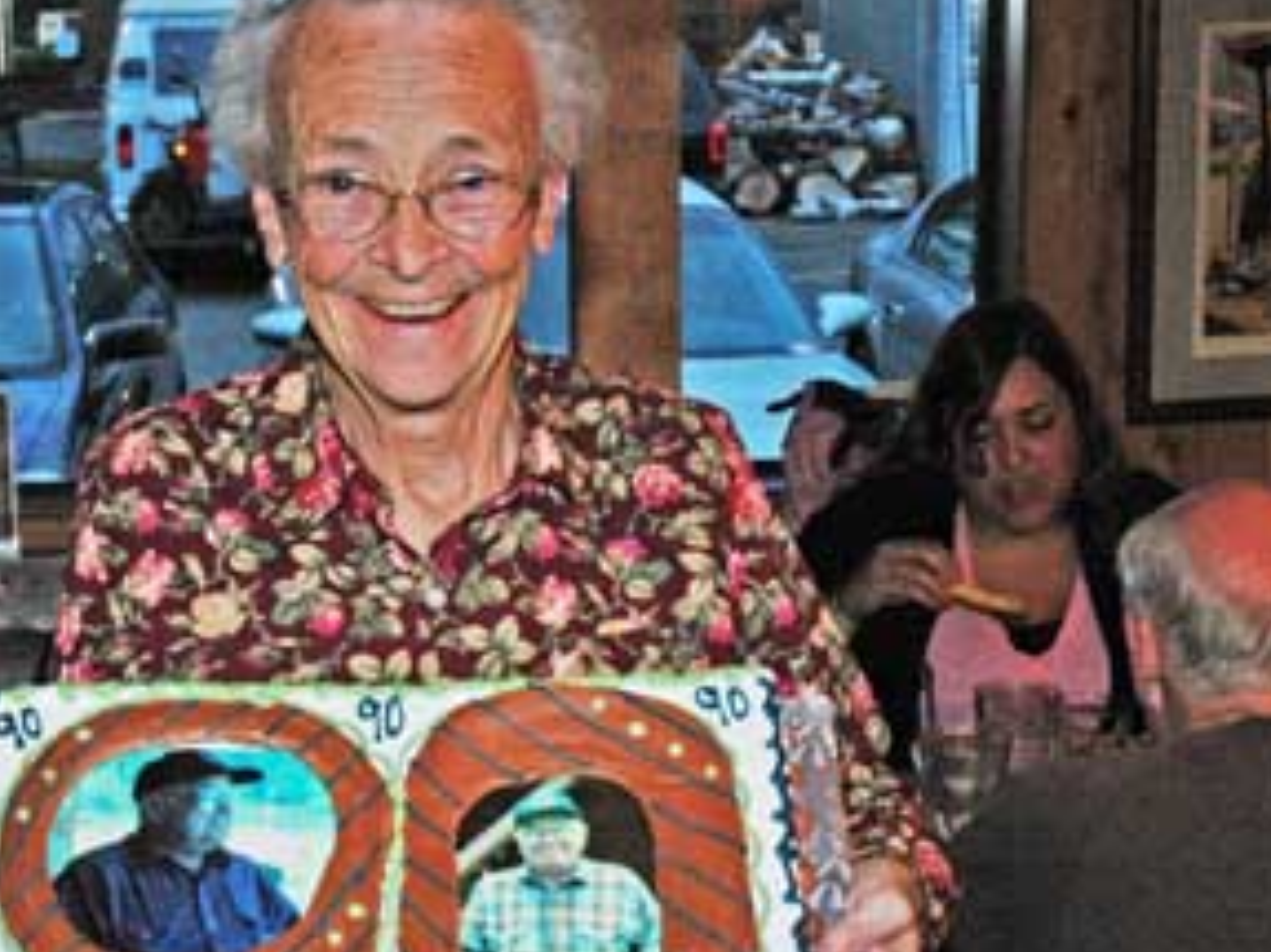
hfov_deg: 26.6
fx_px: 2673
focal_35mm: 73
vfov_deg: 20.1
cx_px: 456
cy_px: 646
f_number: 5.6
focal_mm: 29
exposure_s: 1/60
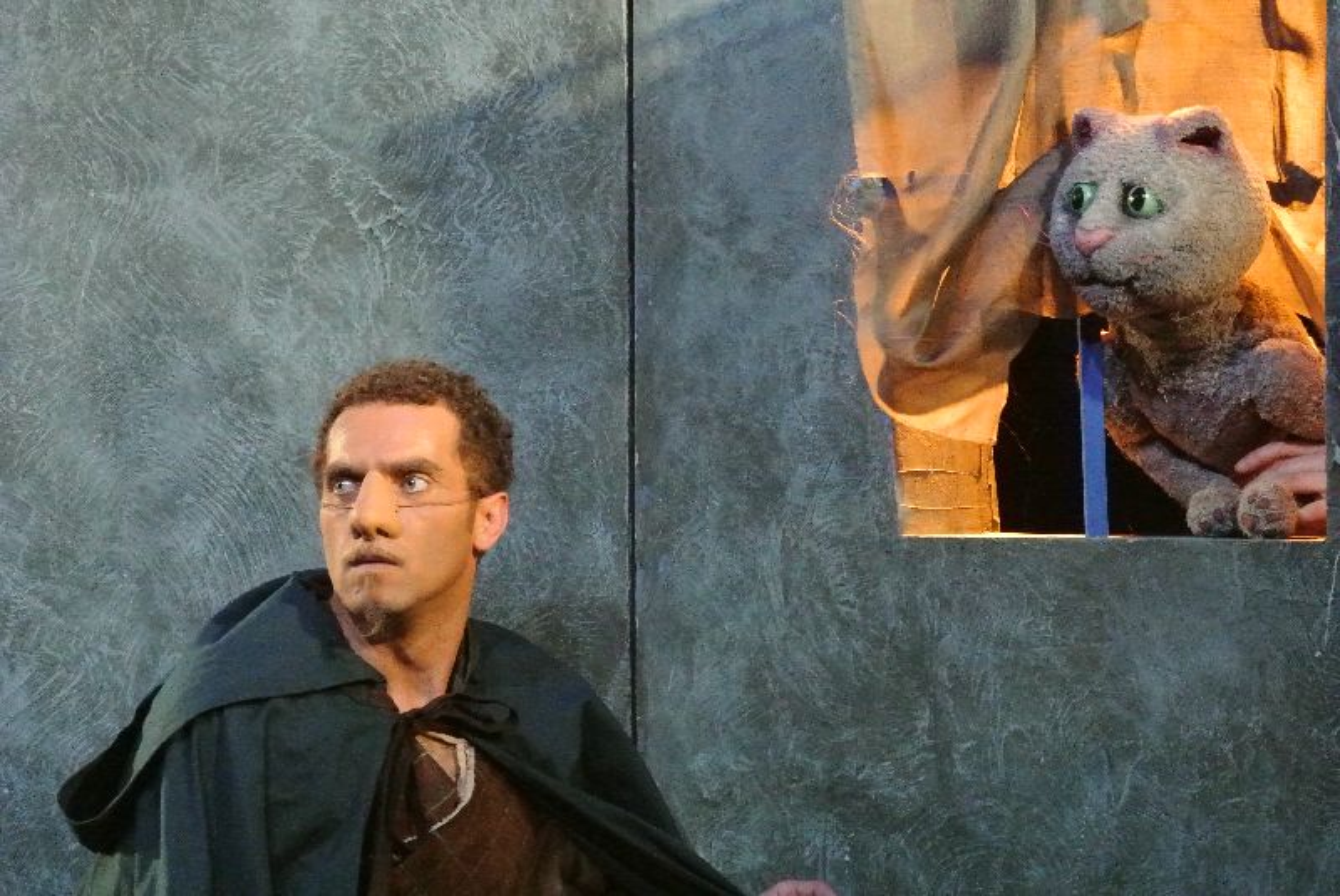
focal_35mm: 186
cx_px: 670
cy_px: 448
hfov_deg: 11.0
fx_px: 6929
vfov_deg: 7.4
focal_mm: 69
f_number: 4.8
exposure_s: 1/100
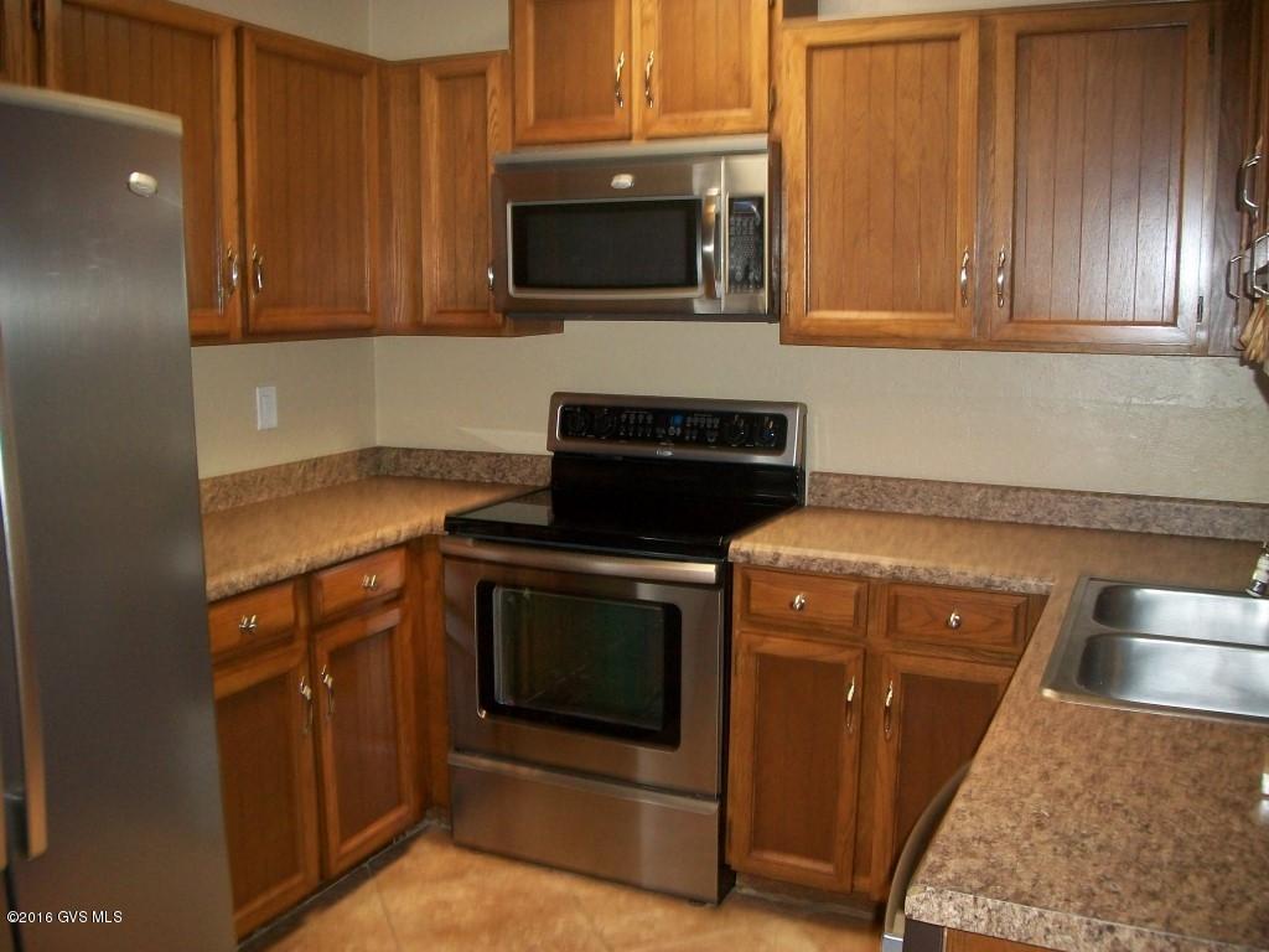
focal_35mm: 32
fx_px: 1173
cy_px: 476
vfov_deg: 44.2
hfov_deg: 56.8
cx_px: 634
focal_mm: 5.7
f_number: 2.9
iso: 160
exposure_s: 1/30
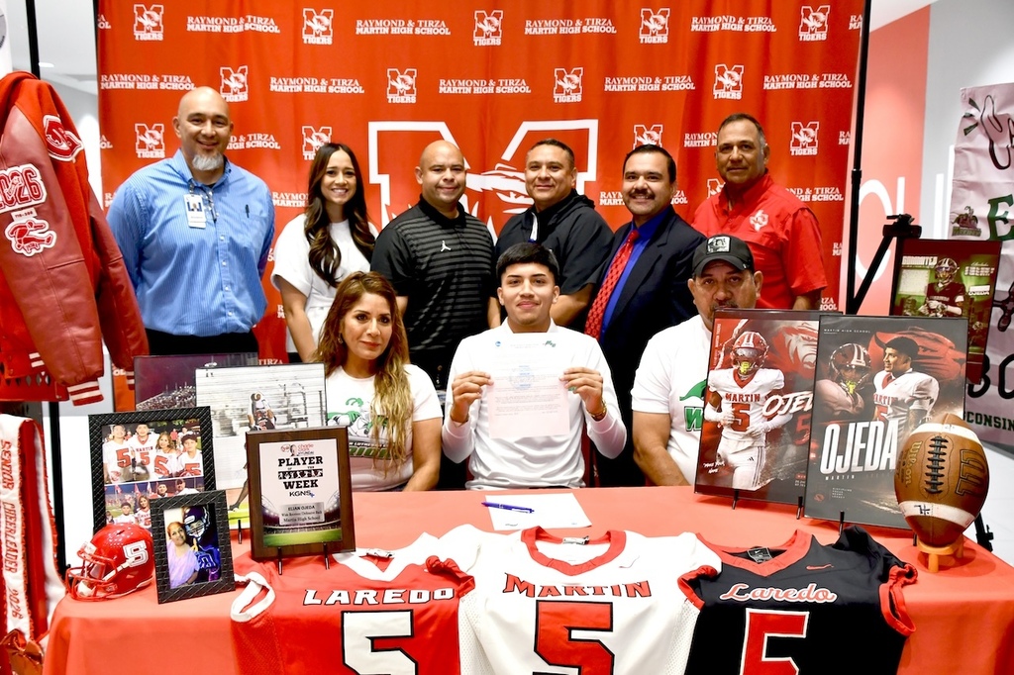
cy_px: 338
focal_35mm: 33
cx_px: 507
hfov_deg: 57.2
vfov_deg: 39.9
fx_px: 929
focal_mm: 22
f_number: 3.5
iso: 1400
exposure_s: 1/125
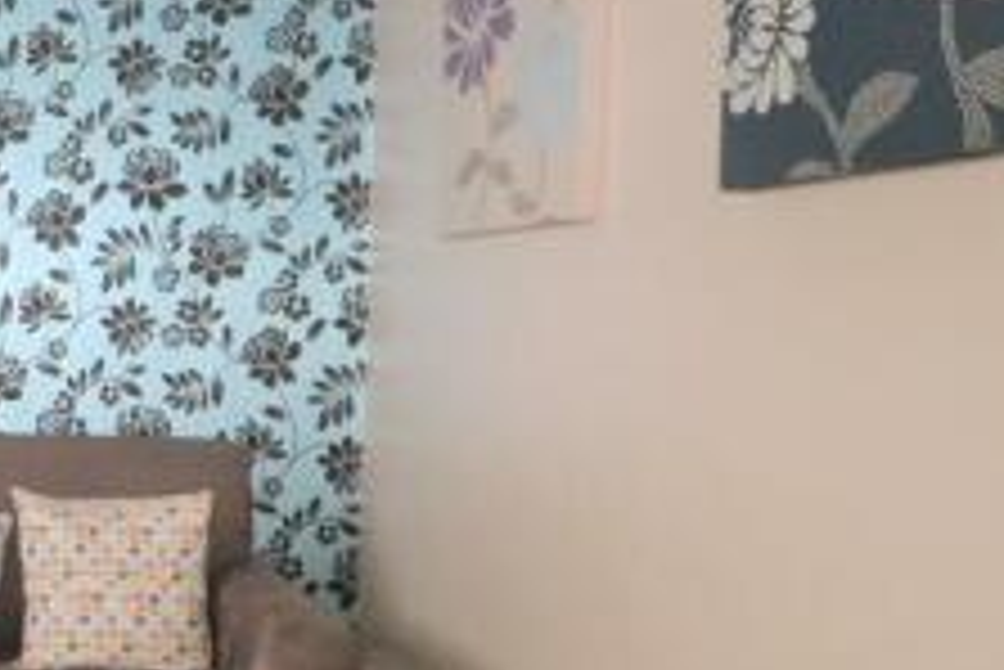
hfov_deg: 34.5
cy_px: 304
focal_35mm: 48
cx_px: -128
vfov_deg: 27.8
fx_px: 1353
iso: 900
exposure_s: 1/60
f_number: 4.2
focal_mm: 11
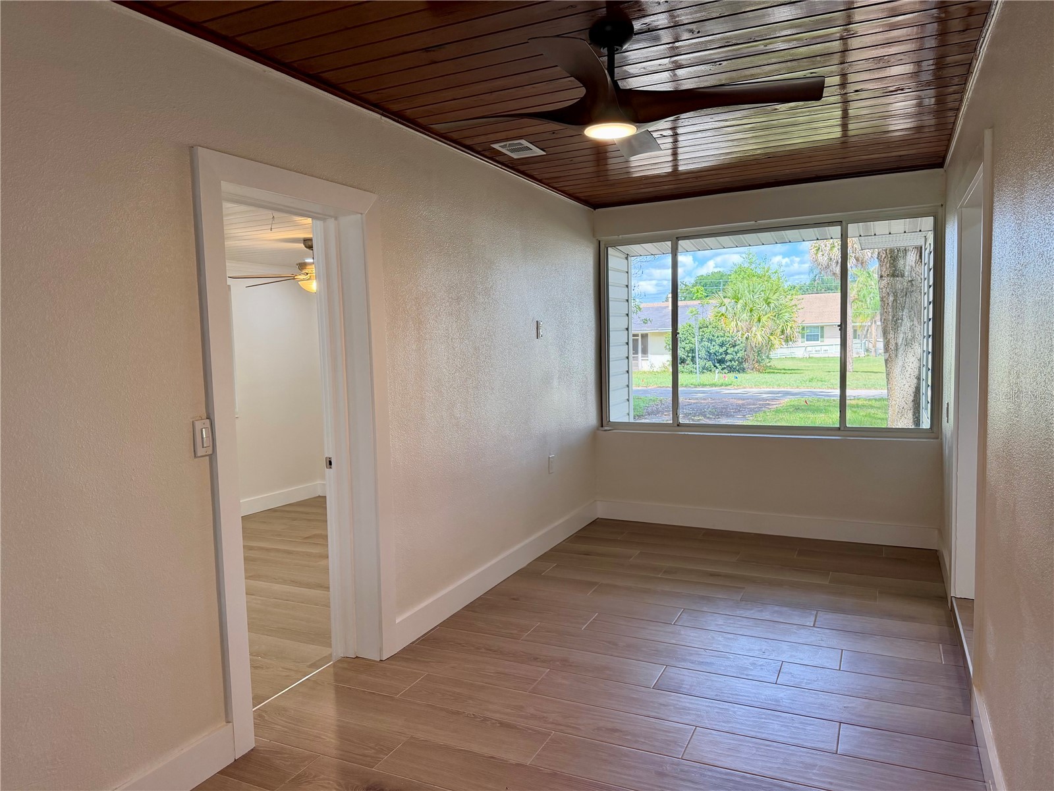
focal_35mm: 24
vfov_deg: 56.8
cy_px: 396
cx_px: 527
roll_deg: +1.7
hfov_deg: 71.6
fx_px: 731
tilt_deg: -4.3
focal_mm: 6.76
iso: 160
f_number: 1.78
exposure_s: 1/219
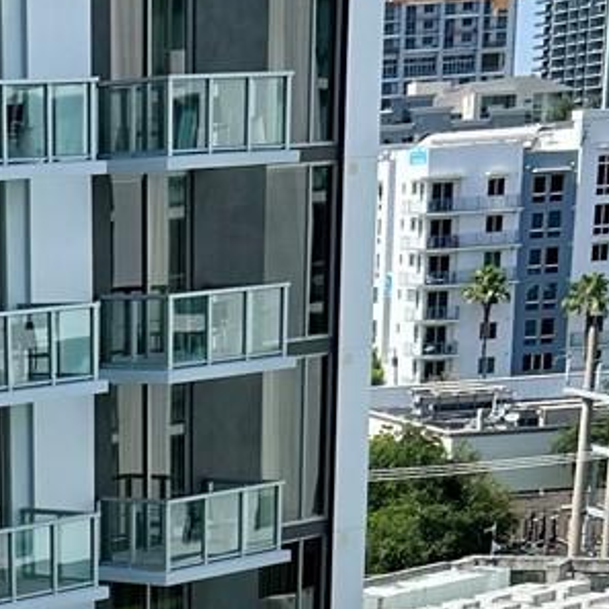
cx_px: -180
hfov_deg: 13.6
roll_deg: +2.5
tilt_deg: -24.1
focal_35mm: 124
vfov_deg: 12.3
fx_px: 2468
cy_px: 1255
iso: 50
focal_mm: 5.7
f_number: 1.5
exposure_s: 1/3831
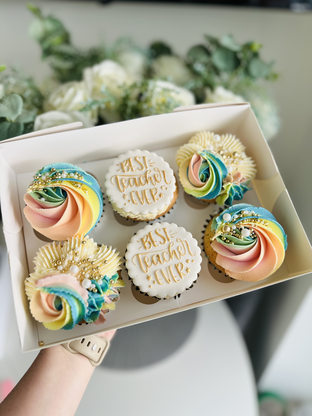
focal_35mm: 24
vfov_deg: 71.6
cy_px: 208
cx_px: 156
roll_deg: -1.5
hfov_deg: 56.8
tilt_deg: -37.6
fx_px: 288
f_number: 1.78
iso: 64
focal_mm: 6.86
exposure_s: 1/121
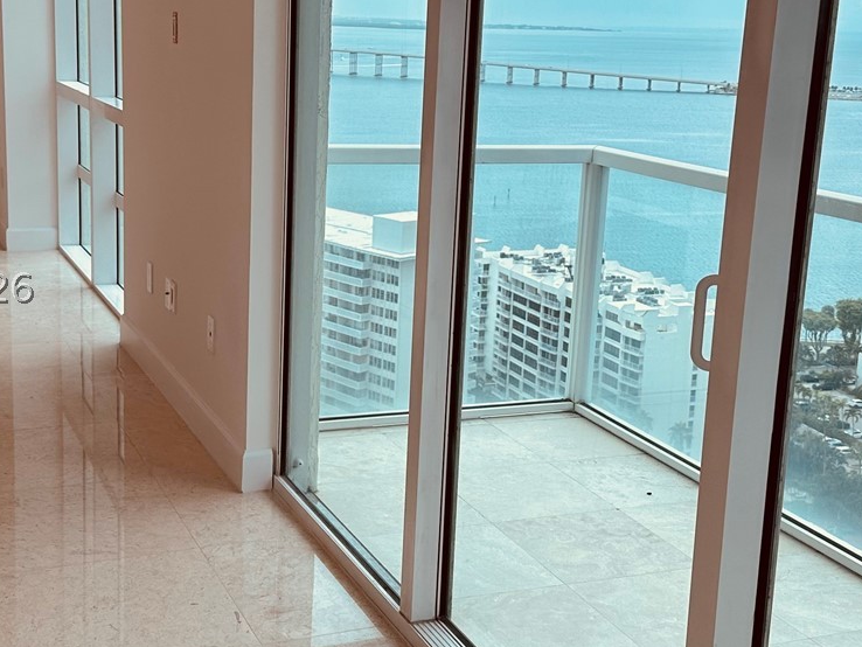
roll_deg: -2.4
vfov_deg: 28.0
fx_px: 1295
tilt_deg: -11.8
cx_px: 391
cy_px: 287
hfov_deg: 36.8
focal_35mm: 52
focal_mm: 6.86
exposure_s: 1/555
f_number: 1.78
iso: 80
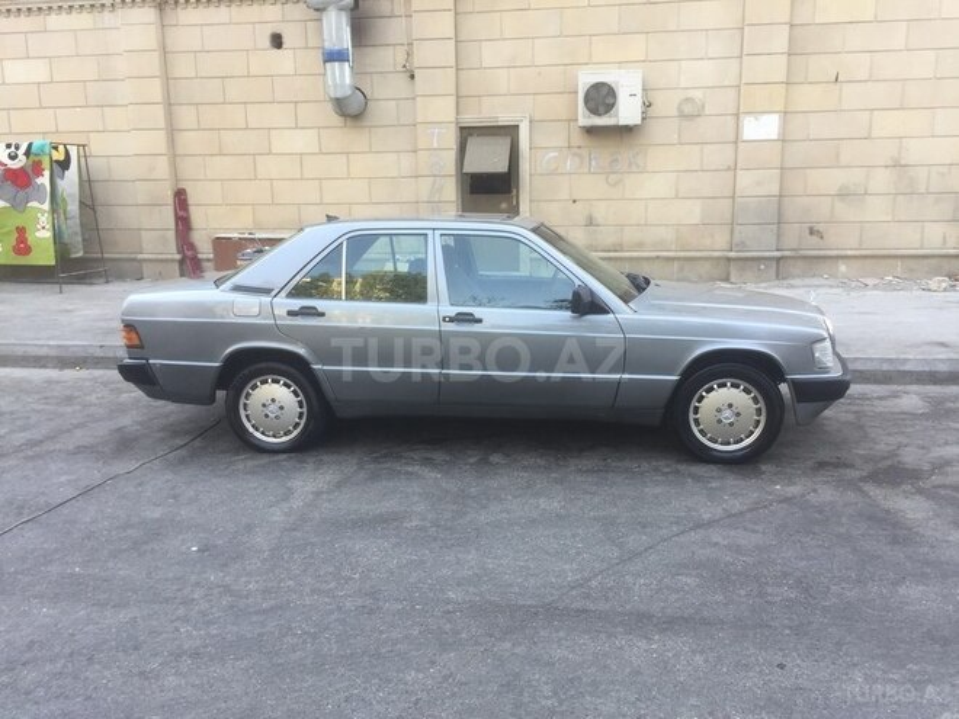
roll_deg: +1.0
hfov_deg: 61.7
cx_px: 480
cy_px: 360
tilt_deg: -10.0
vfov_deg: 48.2
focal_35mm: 29
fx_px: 803
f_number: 2.2
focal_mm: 4.15
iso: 32
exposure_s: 1/114
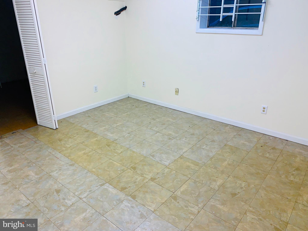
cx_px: 154
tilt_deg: -23.2
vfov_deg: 53.1
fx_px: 231
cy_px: 116
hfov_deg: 67.3
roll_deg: +0.2
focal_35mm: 26
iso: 32
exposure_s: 1/30
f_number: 1.8
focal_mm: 4.25
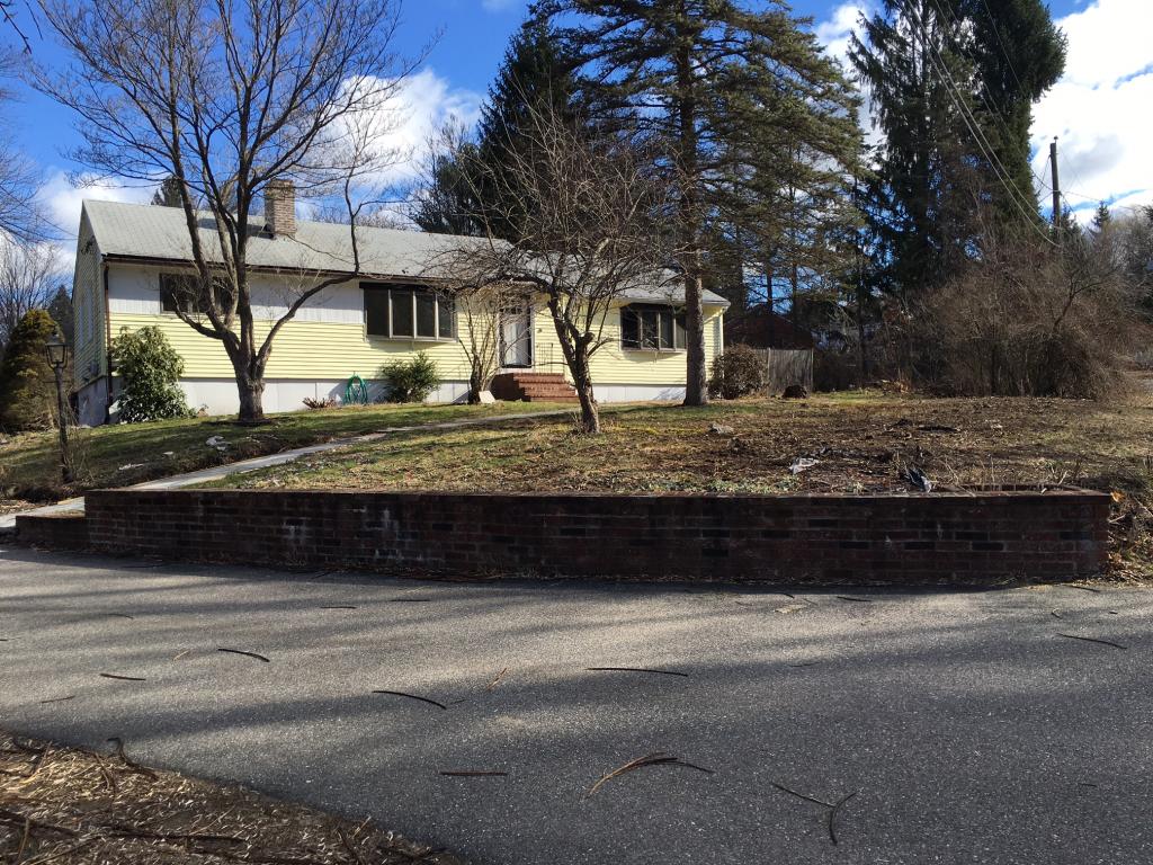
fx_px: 966
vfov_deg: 48.2
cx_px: 576
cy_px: 432
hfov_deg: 61.7
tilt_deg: +0.1
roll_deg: +0.4
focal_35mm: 29
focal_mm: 4.15
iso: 25
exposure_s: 1/732
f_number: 2.2
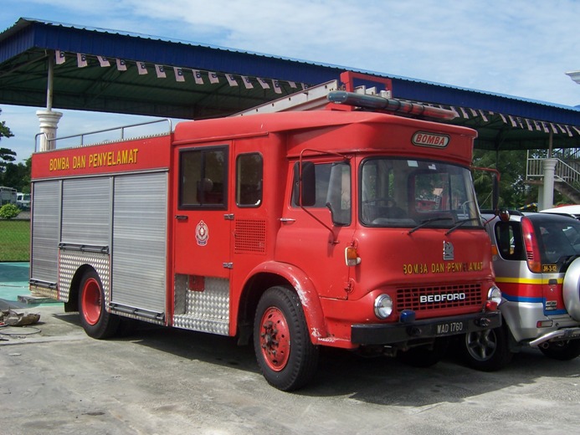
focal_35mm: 44
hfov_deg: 42.9
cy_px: 218
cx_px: 290
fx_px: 737
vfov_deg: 32.9
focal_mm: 7.3
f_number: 5.6
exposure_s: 1/500
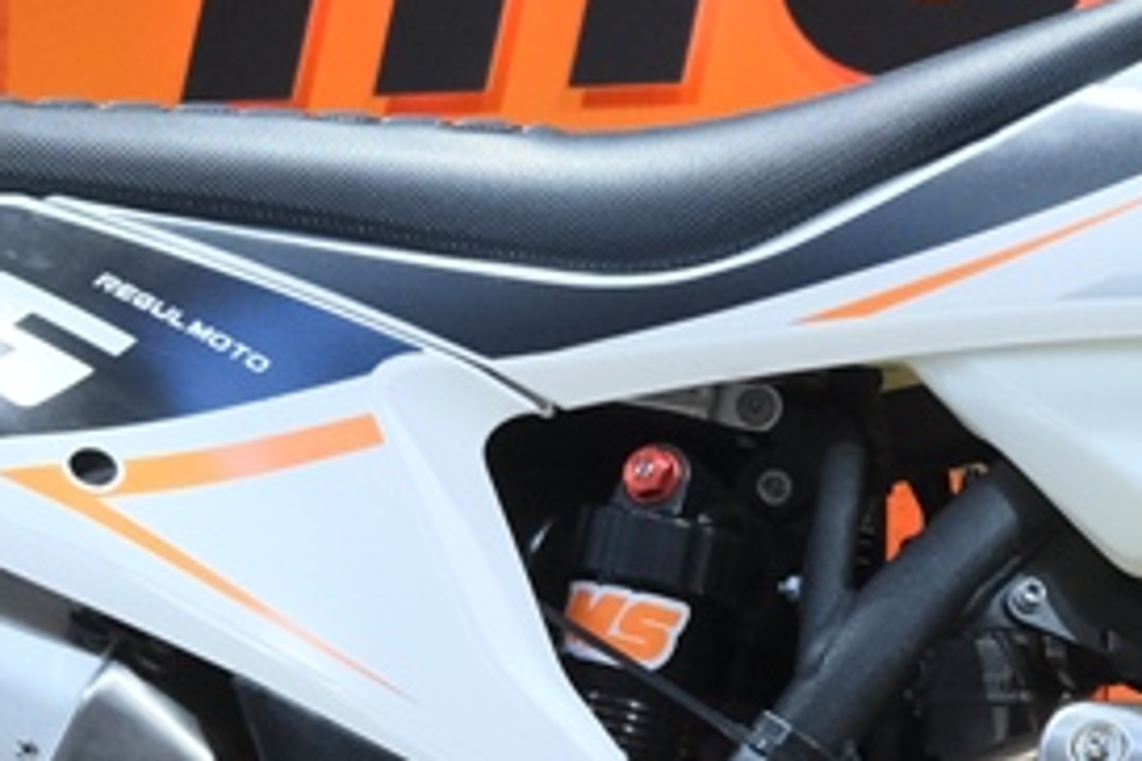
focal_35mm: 240
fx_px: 7613
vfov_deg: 5.7
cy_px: 516
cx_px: 1221
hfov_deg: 8.5
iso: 1600
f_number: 4
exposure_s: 1/100
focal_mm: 27.5
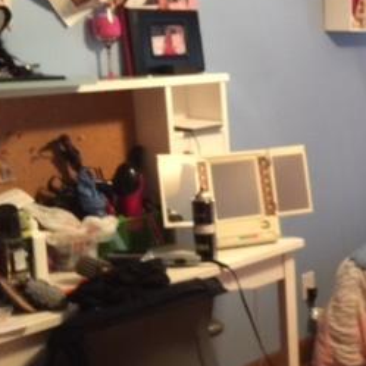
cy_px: 166
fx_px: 790
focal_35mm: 66
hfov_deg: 23.6
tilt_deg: -9.7
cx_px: 448
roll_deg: +1.4
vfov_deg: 26.1
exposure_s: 1/4
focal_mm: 4.15
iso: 100
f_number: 2.2
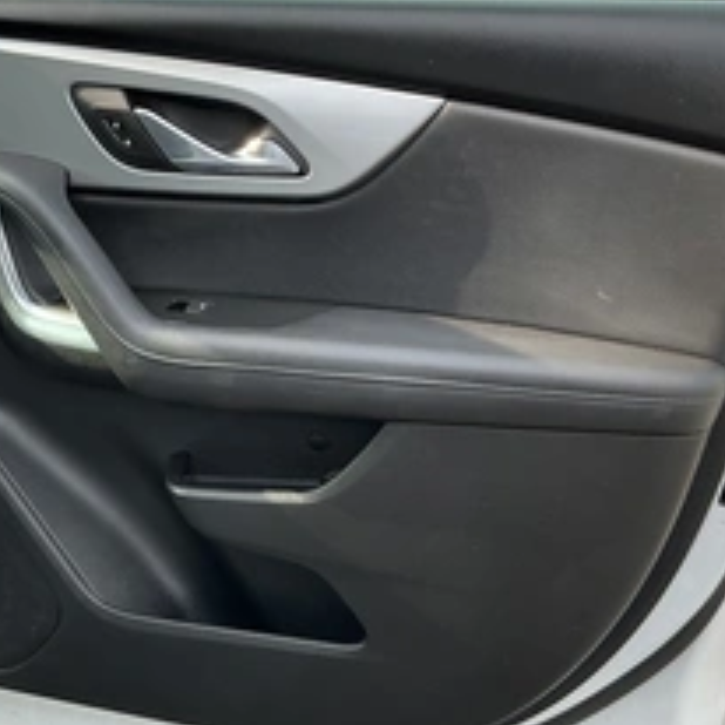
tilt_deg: -22.4
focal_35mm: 48
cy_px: 391
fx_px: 1137
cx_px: 313
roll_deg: -1.0
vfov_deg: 35.3
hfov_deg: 35.3
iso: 20
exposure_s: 1/243
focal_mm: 3
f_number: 1.8
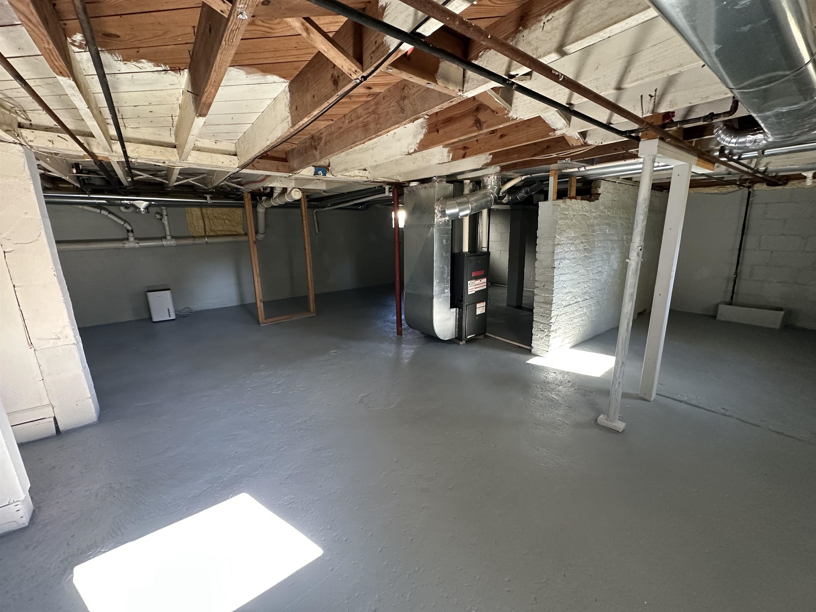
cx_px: 408
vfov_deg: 85.7
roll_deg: +1.1
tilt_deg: -13.4
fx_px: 330
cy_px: 306
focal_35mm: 14
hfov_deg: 102.1
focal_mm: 2.22
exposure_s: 1/60
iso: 400
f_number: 2.2
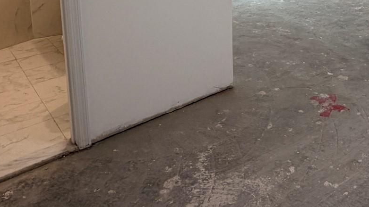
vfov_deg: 26.2
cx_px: 305
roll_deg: -0.4
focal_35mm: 40
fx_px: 391
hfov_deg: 47.2
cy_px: -47
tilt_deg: -8.4
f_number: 2.2
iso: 160
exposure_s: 1/120
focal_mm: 2.22
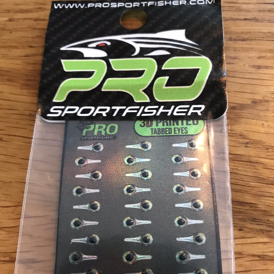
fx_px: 304
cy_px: 165
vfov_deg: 48.1
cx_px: 139
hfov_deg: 48.4
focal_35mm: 34
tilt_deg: -71.3
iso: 100
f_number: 1.8
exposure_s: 1/17
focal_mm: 3.99
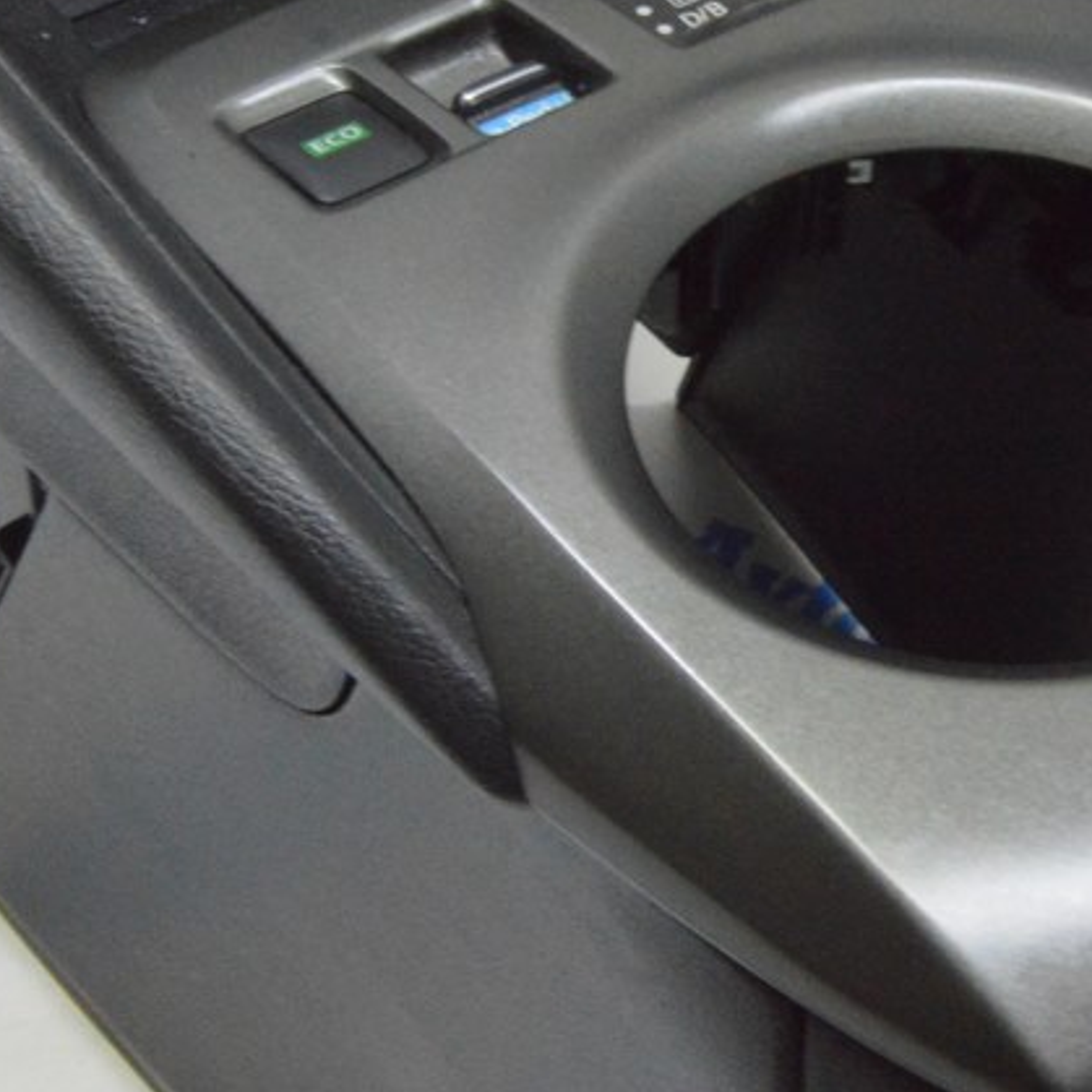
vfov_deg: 21.3
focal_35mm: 81
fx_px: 2891
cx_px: 925
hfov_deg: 21.0
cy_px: 358
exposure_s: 1/15
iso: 6400
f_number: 20
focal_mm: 26
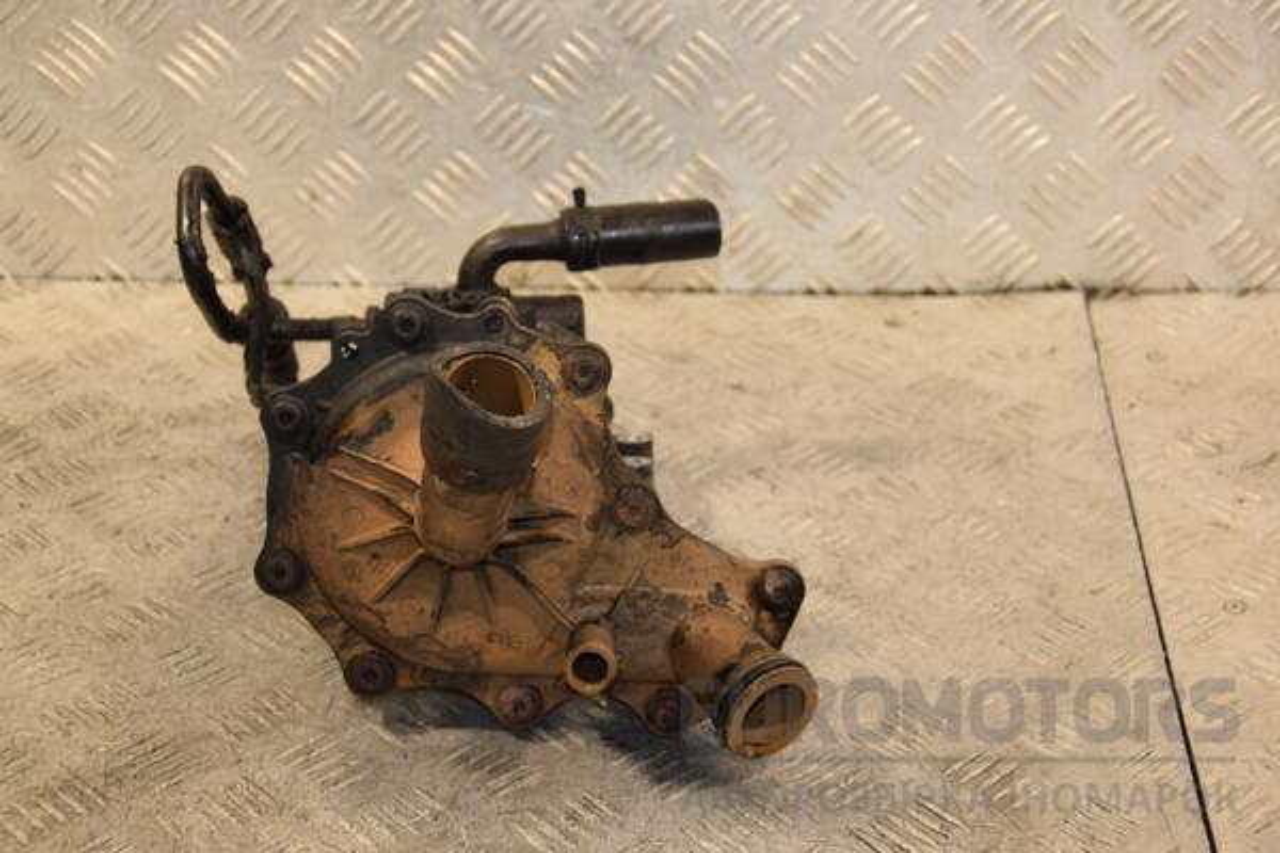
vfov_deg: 18.2
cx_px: 640
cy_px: 426
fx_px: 2666
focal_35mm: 75
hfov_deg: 27.0
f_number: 5
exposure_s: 1/160
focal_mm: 50
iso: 800
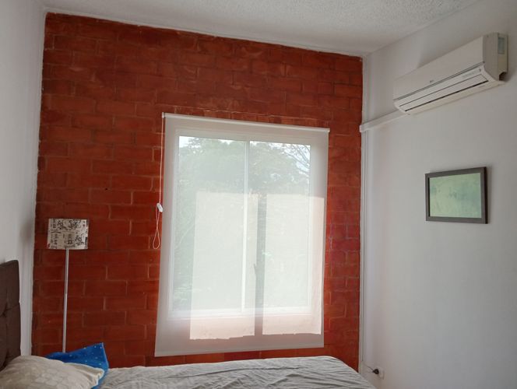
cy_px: 194
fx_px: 419
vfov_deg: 49.9
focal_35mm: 28
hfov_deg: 63.4
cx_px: 258
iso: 99
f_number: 1.8
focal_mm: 3.98
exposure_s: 1/461
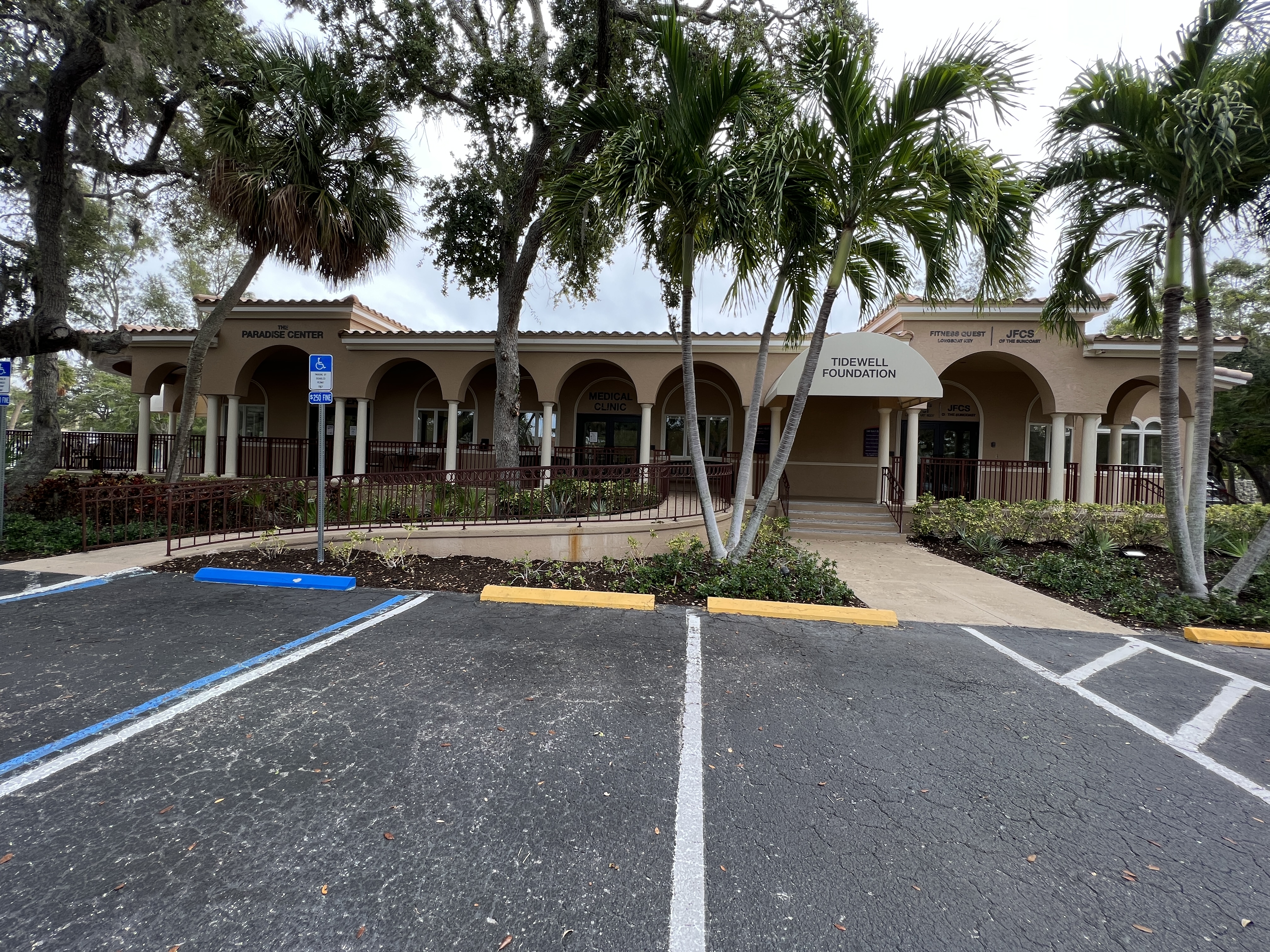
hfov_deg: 106.2
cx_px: 635
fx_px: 477
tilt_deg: -0.3
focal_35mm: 13
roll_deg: -2.2
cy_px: 476
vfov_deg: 89.9
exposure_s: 1/314
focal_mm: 1.57
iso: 32
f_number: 1.8
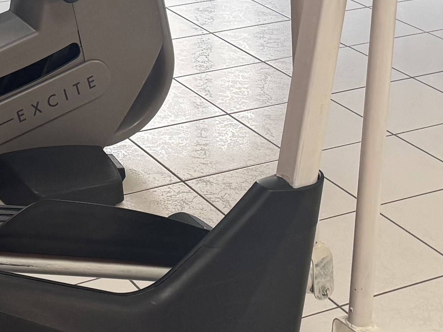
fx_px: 1280
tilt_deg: -13.0
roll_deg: -0.8
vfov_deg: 14.2
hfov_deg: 19.6
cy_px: -92
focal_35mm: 100
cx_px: 195
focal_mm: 6.76
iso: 200
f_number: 1.78
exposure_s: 1/121
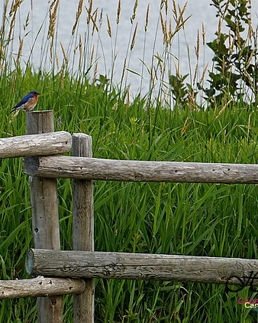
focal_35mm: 560
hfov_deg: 2.8
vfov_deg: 3.5
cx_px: 60
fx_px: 5341
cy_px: 121
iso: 800
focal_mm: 210
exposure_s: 1/125
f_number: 11
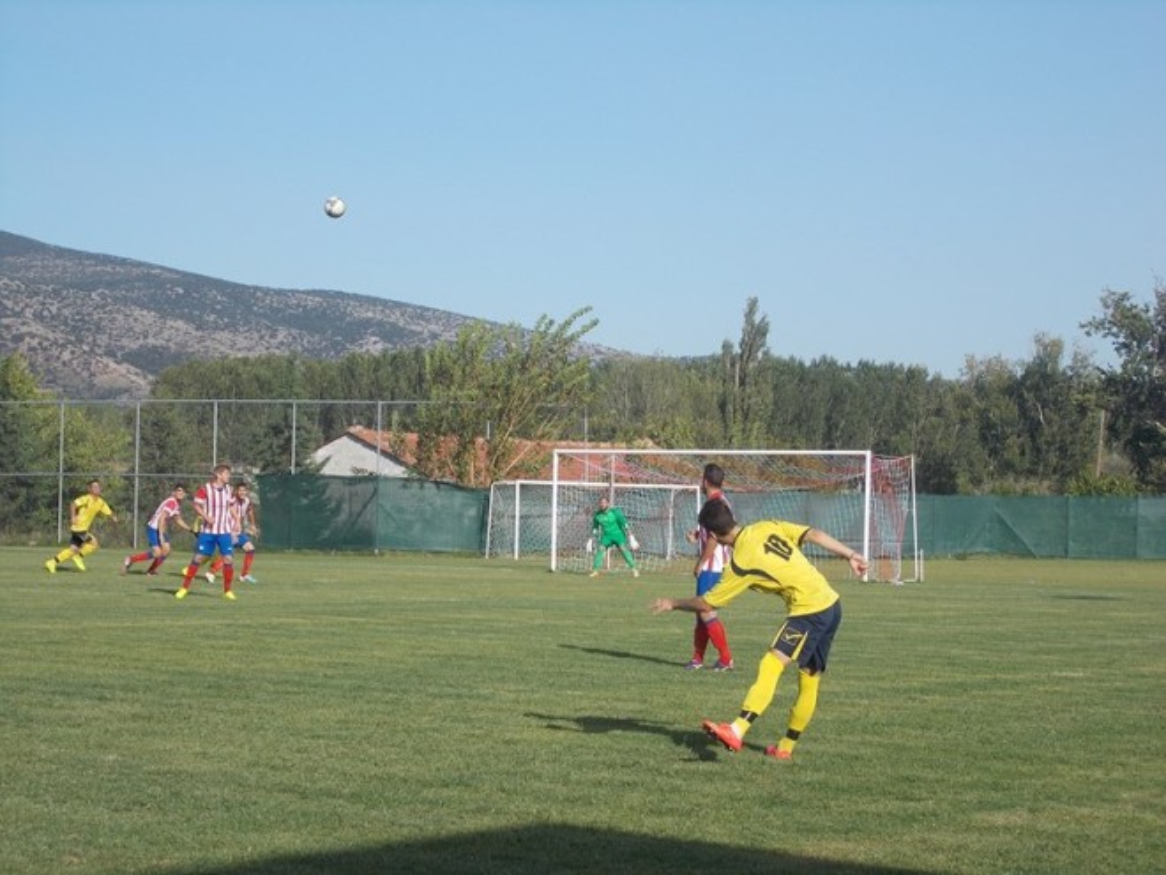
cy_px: 438
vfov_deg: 17.2
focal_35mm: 86
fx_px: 2897
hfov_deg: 22.8
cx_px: 583
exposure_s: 1/250
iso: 80
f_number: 6.3
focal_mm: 15.4
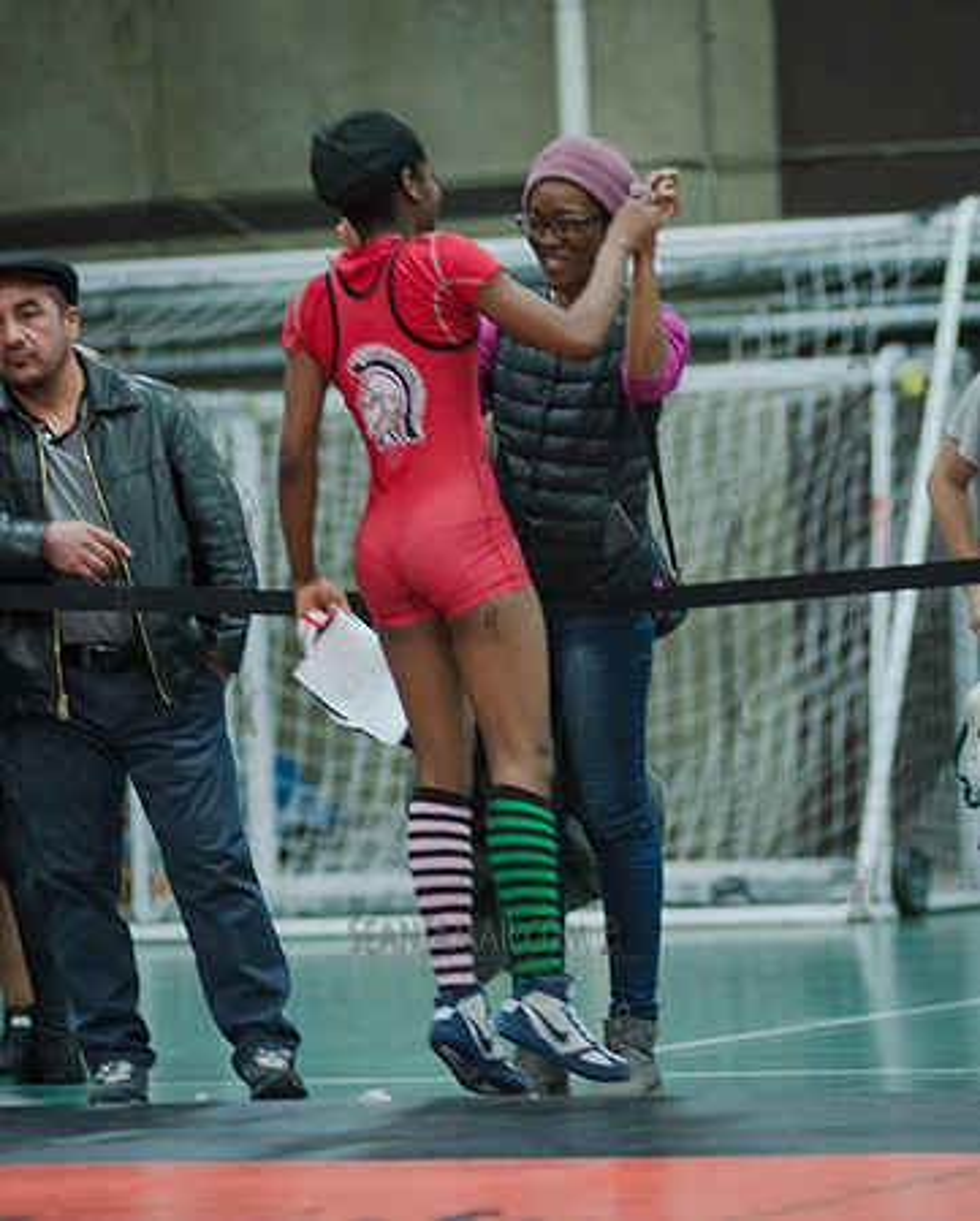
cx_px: 551
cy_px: 610
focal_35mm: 190
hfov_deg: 8.2
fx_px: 6864
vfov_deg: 10.2
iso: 4000
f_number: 2.8
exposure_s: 1/320
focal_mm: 135
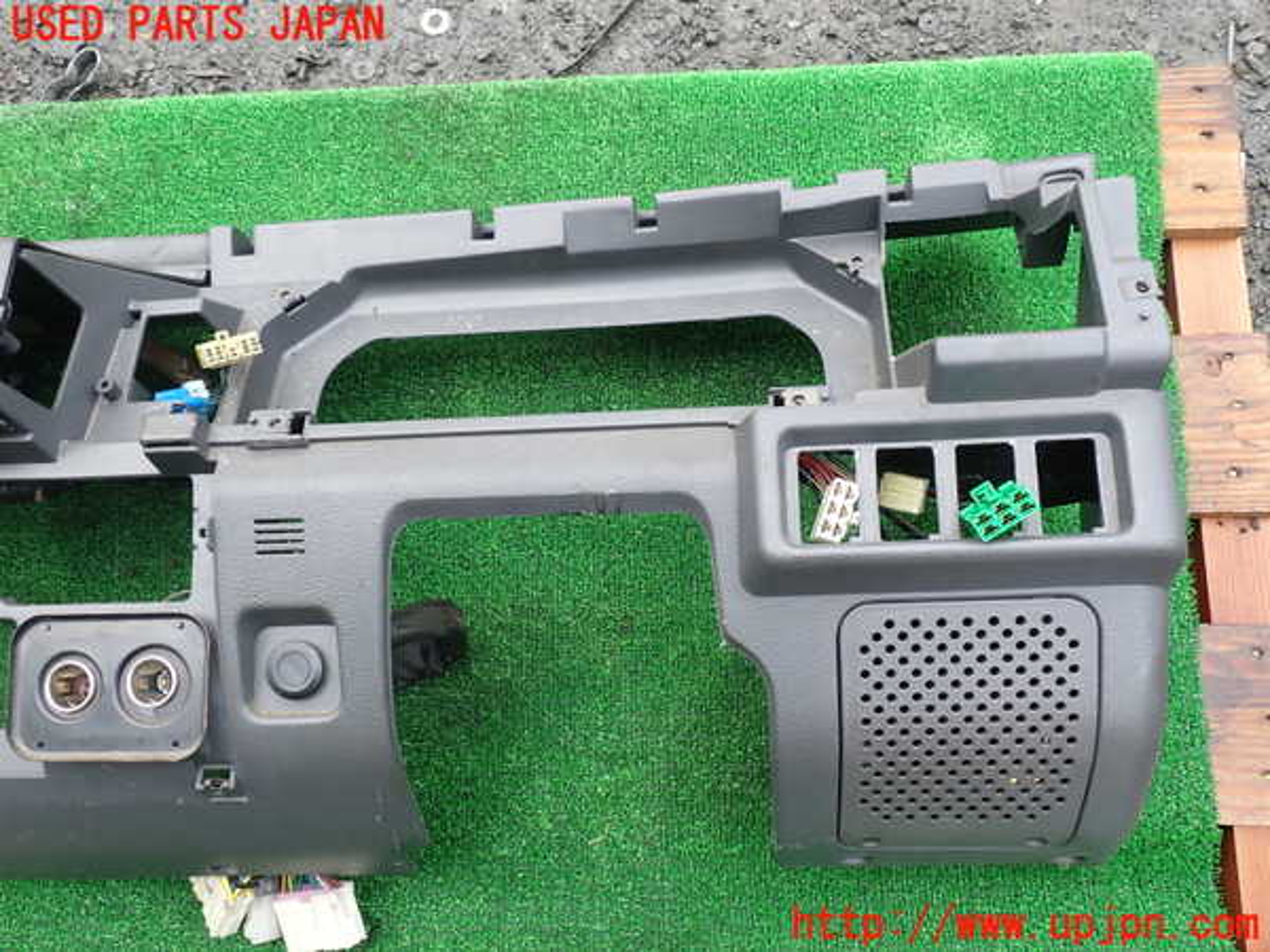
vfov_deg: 46.8
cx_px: 635
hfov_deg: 60.0
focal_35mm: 30
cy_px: 476
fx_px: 1101
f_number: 3.2
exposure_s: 1/160
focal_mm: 5.4
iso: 100
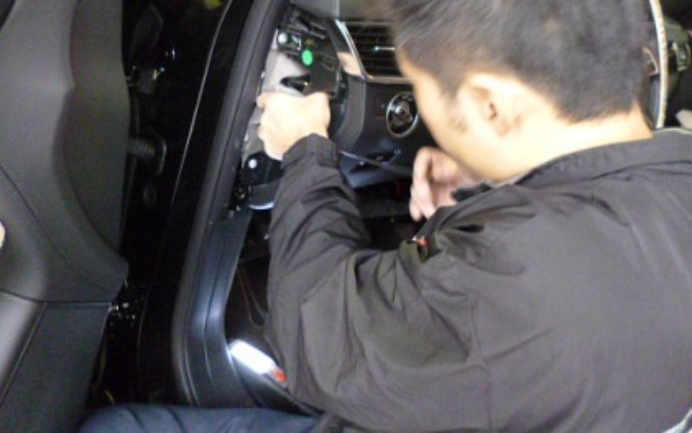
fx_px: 603
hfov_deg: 59.3
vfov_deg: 38.6
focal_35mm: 32
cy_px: 118
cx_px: 403
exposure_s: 1/20
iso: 800
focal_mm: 4.3
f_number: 2.5
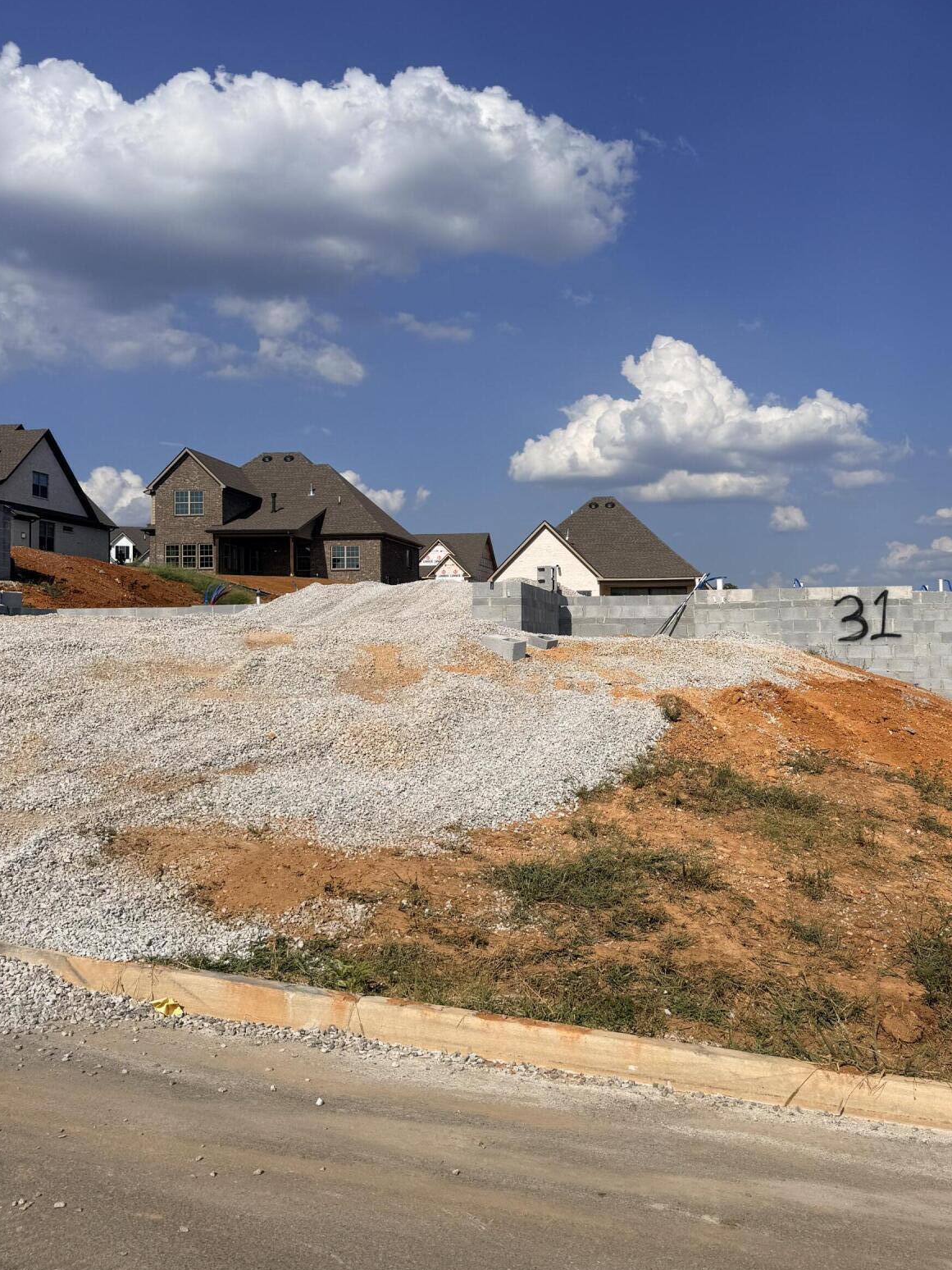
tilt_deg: +2.6
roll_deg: -0.4
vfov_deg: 58.3
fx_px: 1137
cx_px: 610
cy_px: 592
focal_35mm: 31
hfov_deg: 45.0
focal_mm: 6.76
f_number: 1.78
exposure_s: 1/10309
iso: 80
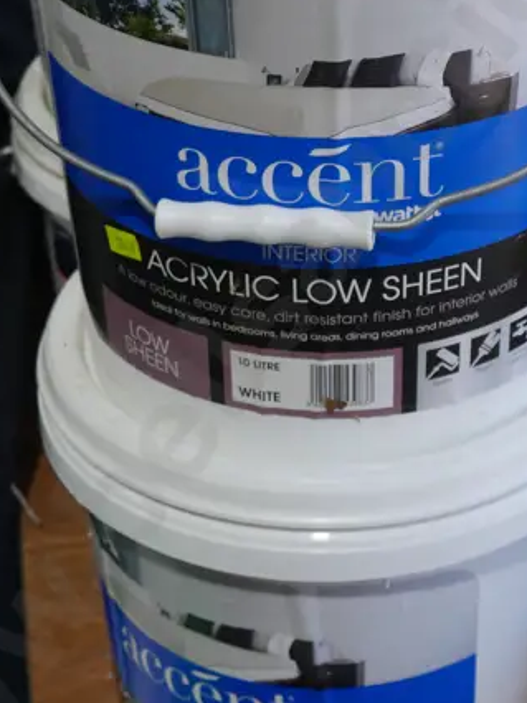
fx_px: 1565
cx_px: 374
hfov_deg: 19.0
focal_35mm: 77
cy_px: 177
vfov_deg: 25.1
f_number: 4
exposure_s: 1/125
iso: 200
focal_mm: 16
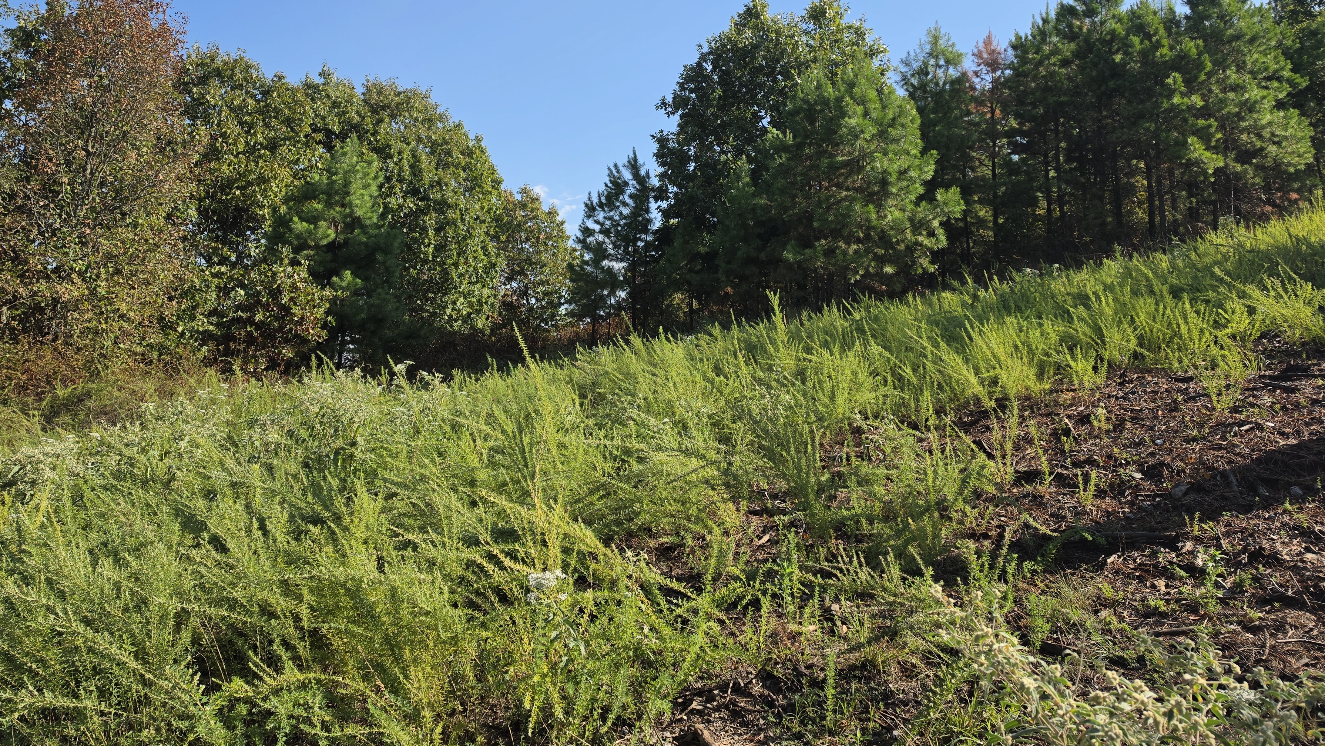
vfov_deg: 40.5
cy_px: 202
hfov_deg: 67.9
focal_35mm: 28
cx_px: 659
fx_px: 984
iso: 64
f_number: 1.4
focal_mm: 6.5
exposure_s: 1/5015
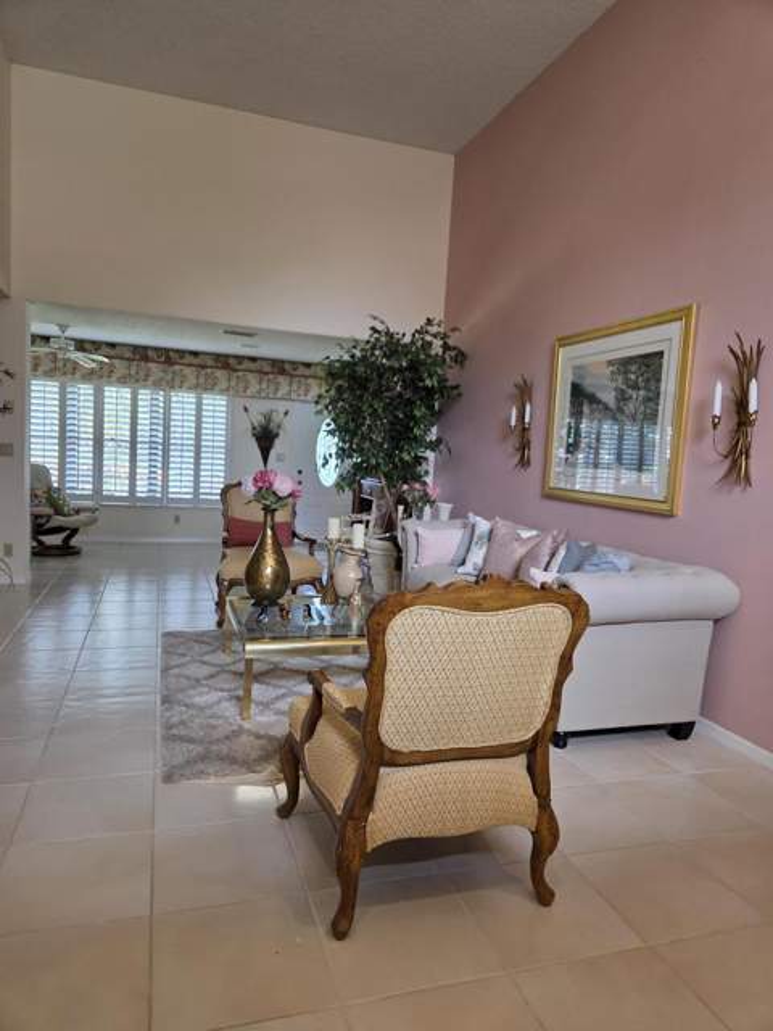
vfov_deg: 73.9
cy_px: 516
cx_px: 386
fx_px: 685
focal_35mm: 23
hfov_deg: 58.9
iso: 100
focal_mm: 5.4
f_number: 1.8
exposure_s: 1/120
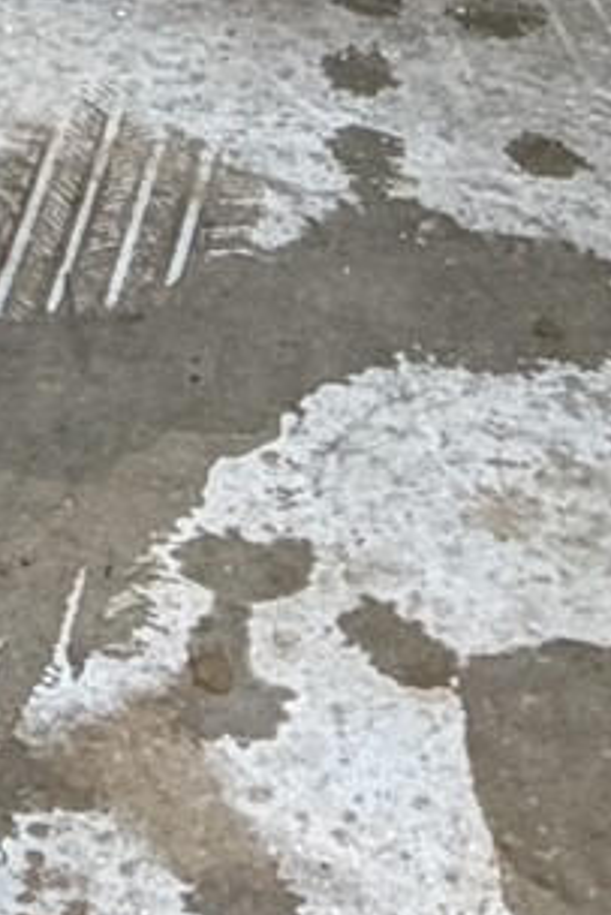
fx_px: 3738
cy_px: -1336
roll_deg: -0.3
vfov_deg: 11.4
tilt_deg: -8.5
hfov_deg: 8.9
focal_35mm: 147
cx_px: -518
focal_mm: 2.22
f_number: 2.2
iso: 100
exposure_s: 1/120
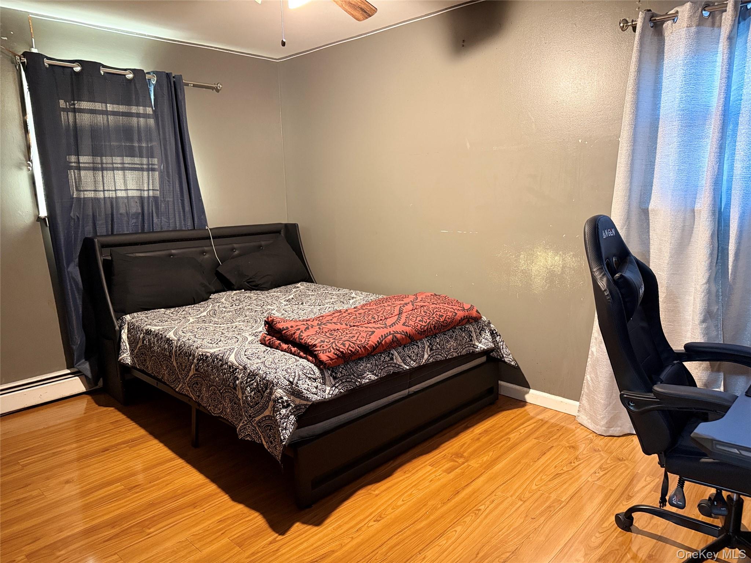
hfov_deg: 71.6
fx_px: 521
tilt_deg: -9.3
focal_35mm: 24
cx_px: 376
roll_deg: +1.8
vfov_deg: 56.8
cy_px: 282
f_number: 1.78
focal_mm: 6.76
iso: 640
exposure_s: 1/40
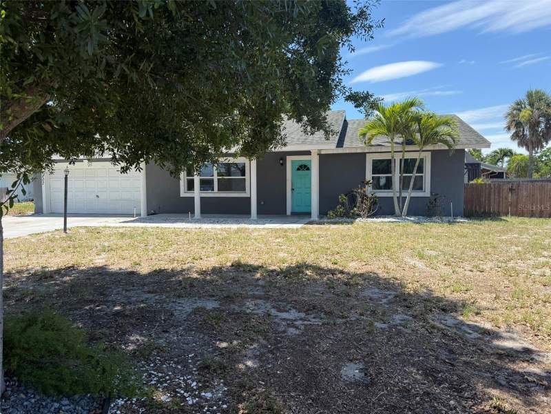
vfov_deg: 56.8
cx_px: 276
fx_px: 382
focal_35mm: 24
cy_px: 207
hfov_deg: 71.6
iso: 80
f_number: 1.78
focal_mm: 6.76
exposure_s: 1/2525
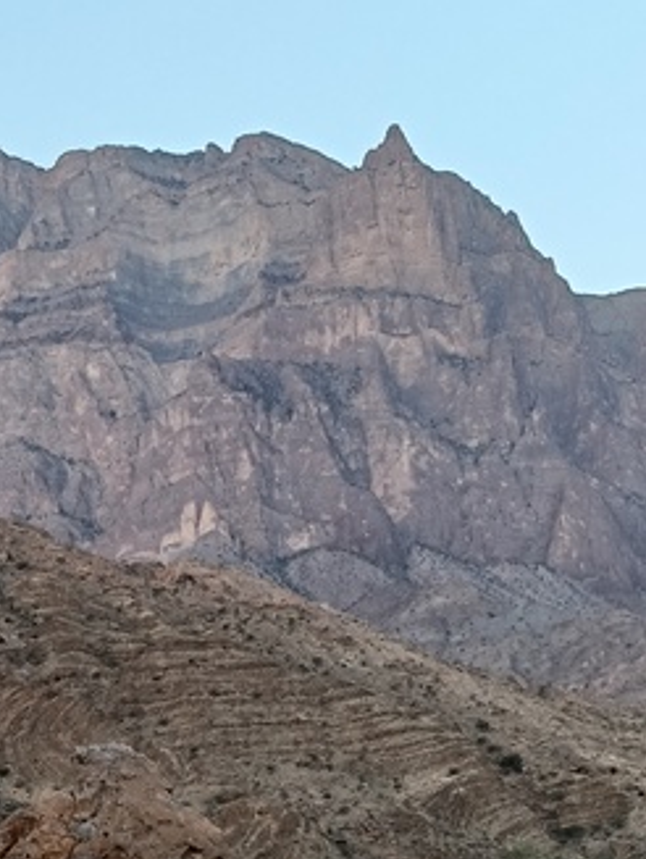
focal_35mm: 78
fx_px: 1937
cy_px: 700
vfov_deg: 24.6
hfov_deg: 18.8
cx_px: 137
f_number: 1.8
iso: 100
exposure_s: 1/100
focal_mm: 3.98
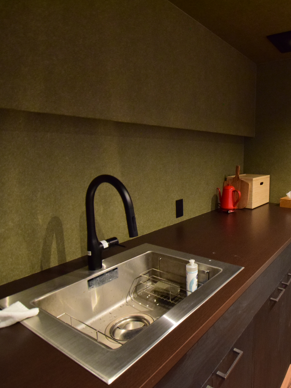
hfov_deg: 58.0
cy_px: 196
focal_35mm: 22
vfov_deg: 76.4
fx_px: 247
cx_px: 218
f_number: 6.7
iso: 1600
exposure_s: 1/6
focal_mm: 10
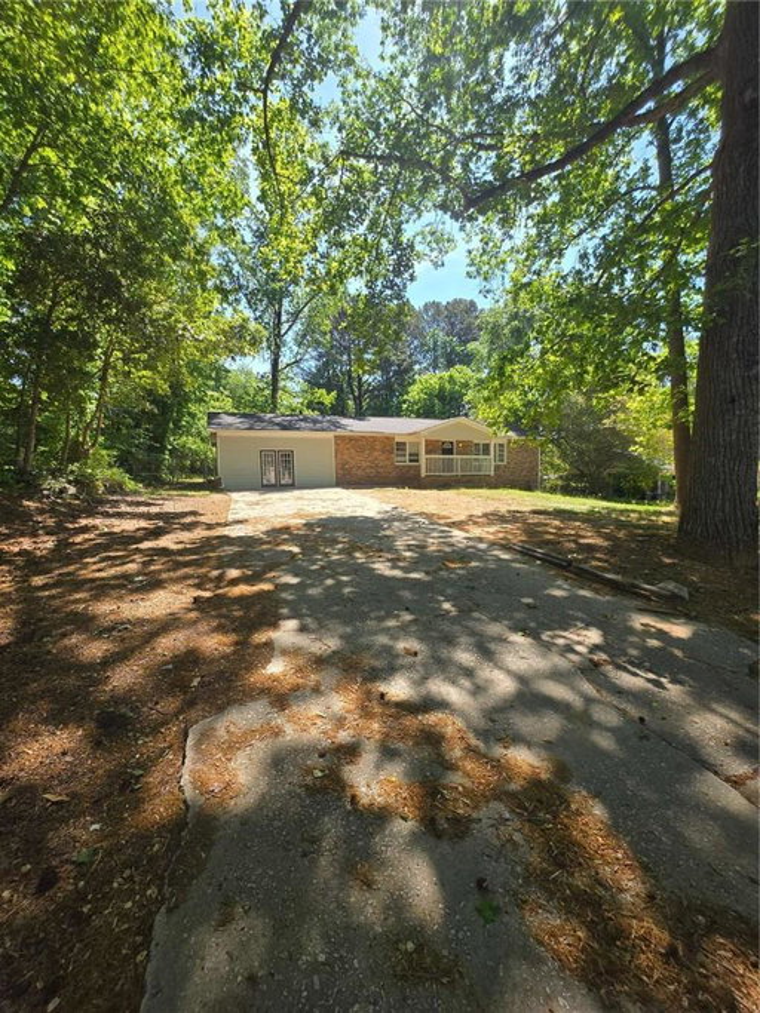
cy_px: 506
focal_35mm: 13
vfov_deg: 106.2
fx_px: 381
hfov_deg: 89.9
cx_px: 380
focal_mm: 1.7
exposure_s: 1/398
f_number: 2.2
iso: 25
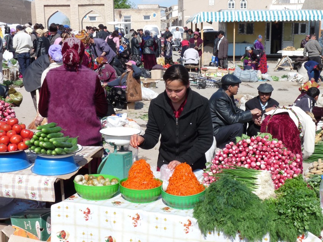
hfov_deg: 38.9
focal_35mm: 49
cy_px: 125
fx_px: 457
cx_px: 176
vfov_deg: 29.7
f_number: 5.6
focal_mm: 7.1
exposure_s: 1/400
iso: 100
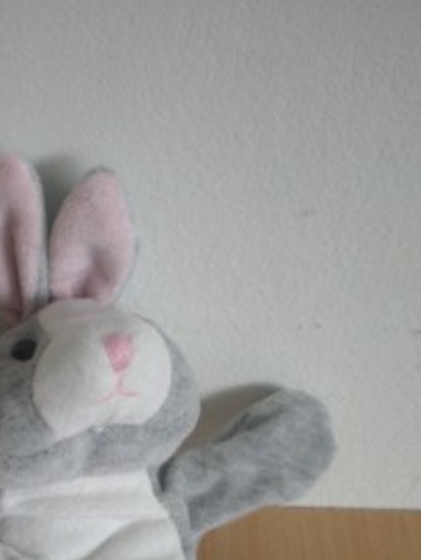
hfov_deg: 20.2
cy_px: 497
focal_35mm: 72
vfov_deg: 26.2
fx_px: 1166
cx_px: 69
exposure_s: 1/59.8
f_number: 3.1
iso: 151
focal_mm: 6.3
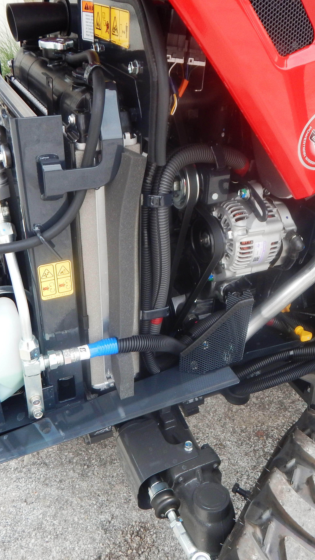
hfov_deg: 36.7
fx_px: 475
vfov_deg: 61.0
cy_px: 280
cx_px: 170
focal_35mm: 32
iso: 125
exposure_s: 1/400
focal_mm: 4
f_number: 3
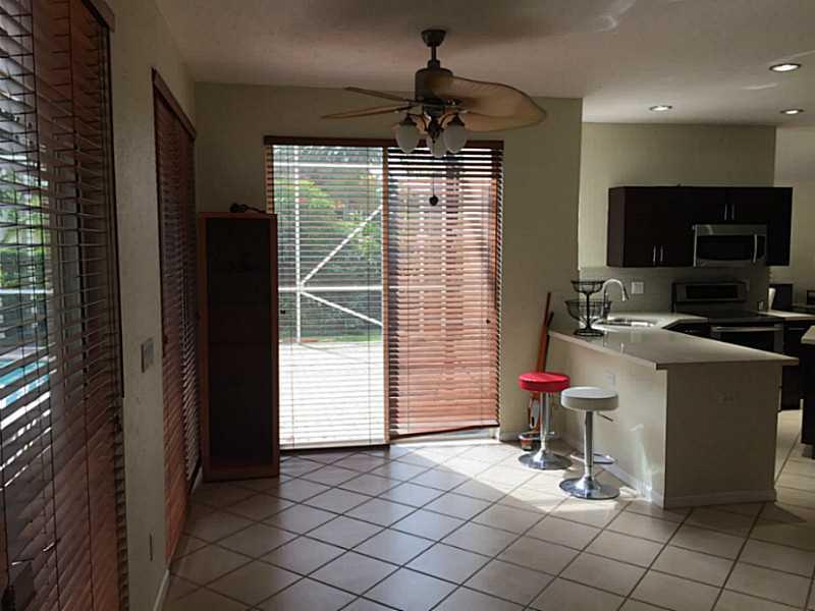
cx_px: 408
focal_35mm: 29
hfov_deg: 61.7
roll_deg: -0.1
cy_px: 306
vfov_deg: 48.2
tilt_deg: -4.5
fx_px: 683
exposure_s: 1/120
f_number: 2.2
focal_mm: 4.15
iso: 50
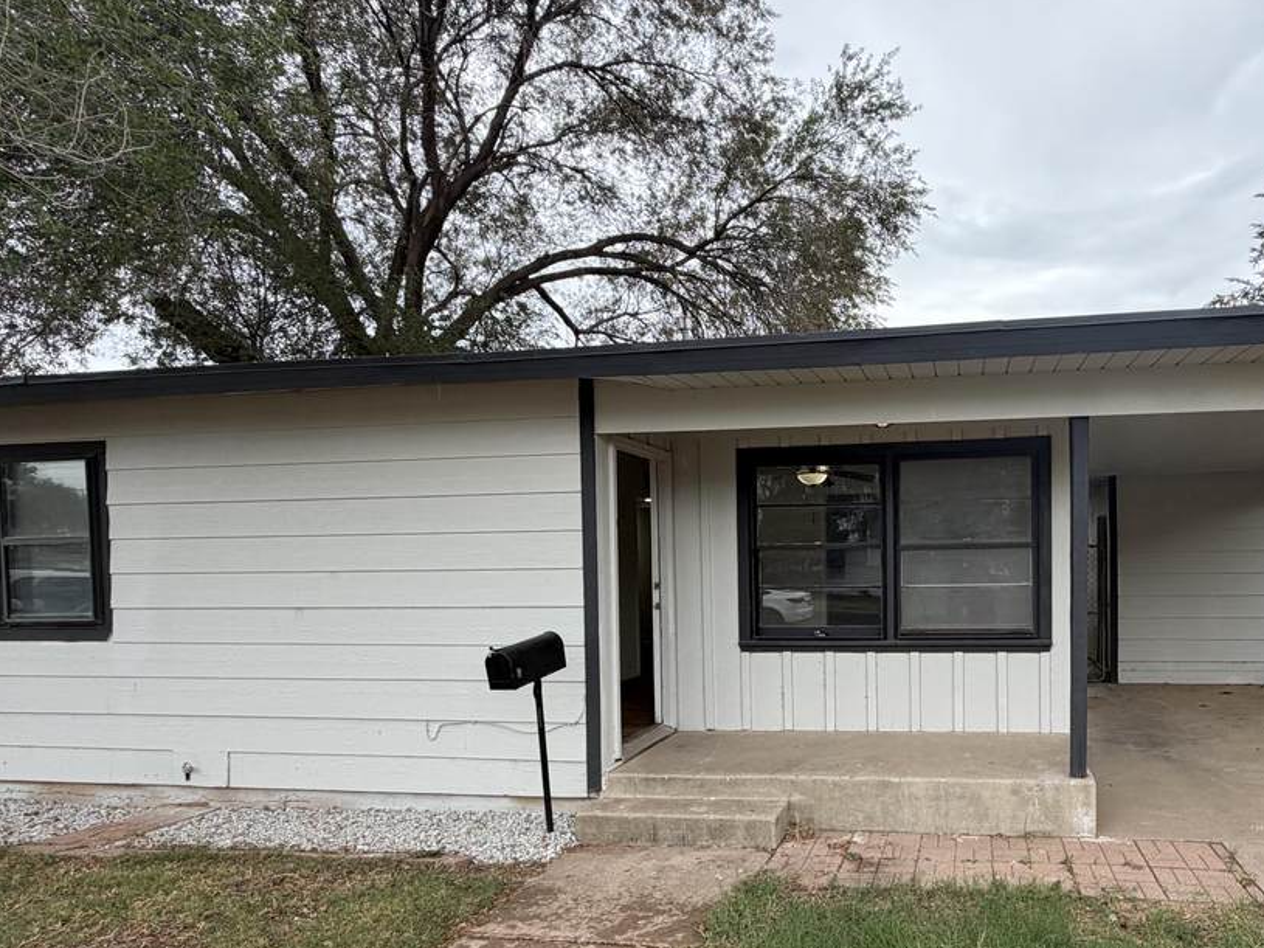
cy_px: 586
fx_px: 803
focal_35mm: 22
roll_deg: +0.9
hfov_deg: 73.6
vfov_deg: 60.3
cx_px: 864
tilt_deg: -1.5
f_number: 2.2
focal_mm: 2.22
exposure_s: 1/298
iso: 50
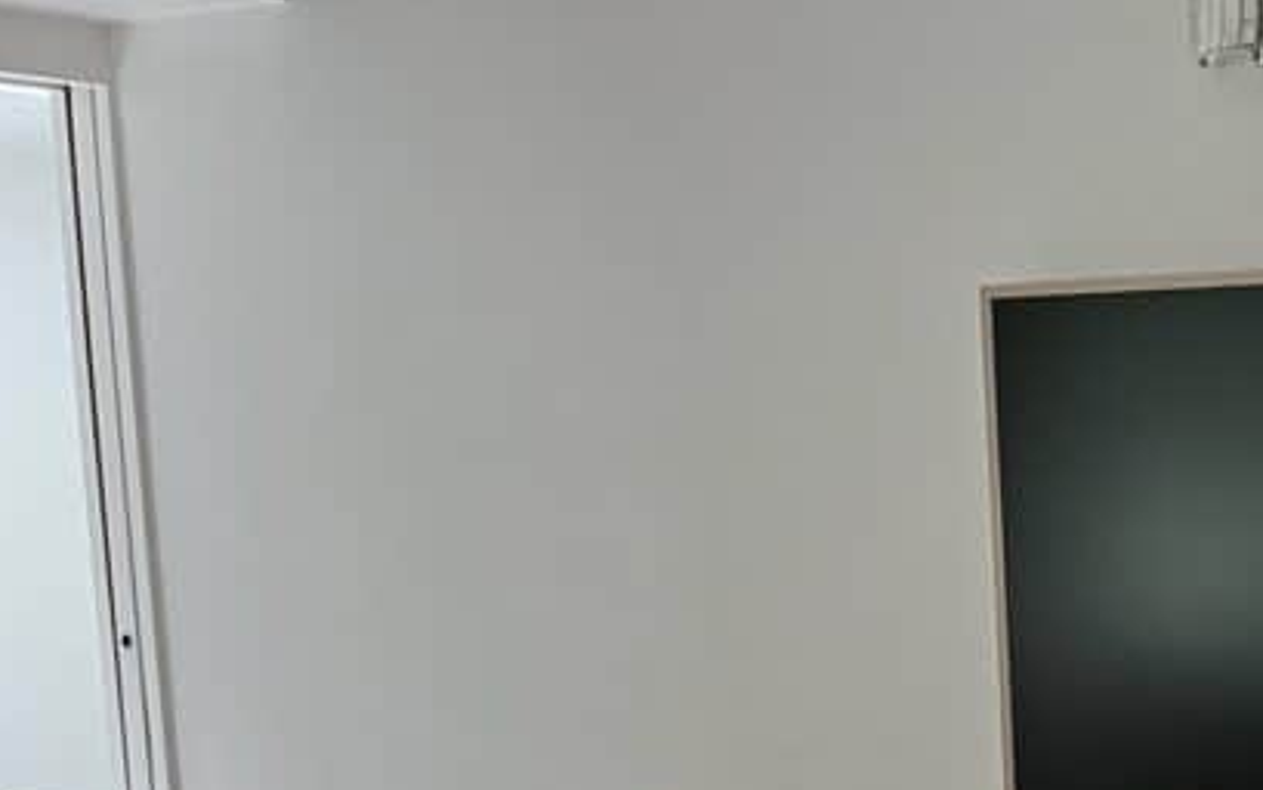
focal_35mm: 69
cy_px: 784
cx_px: 1519
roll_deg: +1.2
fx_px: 2376
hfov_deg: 26.4
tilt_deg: -7.5
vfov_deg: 18.4
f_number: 1.6
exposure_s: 1/60
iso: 320
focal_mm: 5.1
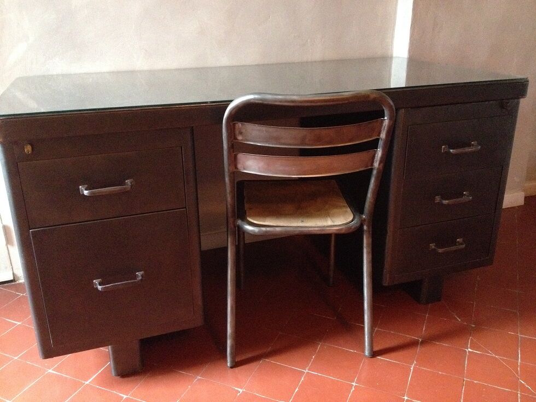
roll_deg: -0.2
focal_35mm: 35
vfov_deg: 40.7
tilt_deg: -22.8
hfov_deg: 52.6
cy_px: 201
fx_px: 542
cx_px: 268
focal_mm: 4.28
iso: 800
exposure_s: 1/15
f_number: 2.4
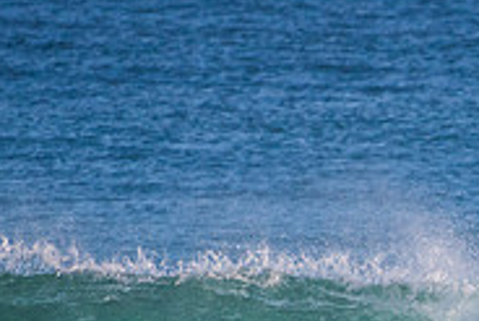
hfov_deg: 1.3
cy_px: 403
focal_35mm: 1576
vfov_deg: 0.9
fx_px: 20985
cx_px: 456
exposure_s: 1/2000
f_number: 5.6
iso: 1100
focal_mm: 500
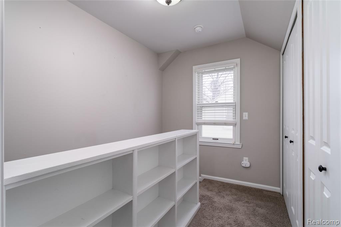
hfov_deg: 93.3
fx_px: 161
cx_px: 170
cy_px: 114
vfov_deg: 70.4
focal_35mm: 17
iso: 640
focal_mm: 11
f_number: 7.1
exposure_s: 1/125
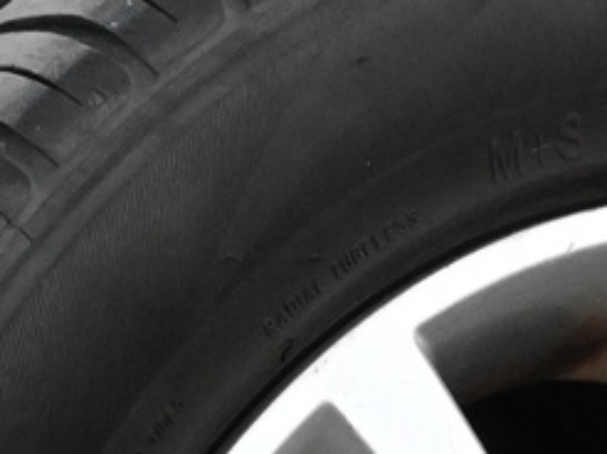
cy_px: 994
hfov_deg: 10.4
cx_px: 294
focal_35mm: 190
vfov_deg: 7.4
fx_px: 3328
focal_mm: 20
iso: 6400
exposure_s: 1/80
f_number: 4.5
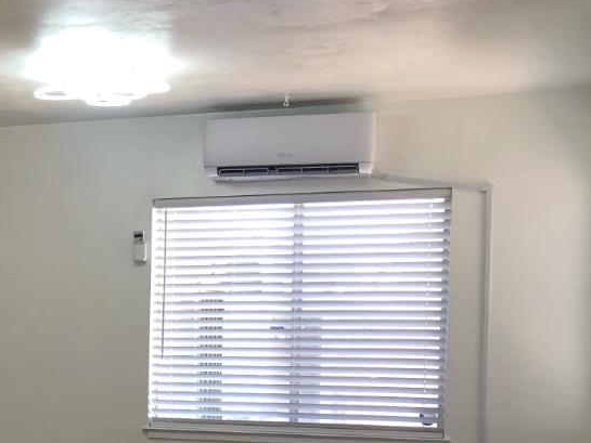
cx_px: -133
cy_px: 414
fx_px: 1315
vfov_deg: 18.8
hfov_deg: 23.1
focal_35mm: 77
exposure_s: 1/120
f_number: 1.8
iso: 50
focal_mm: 3.99
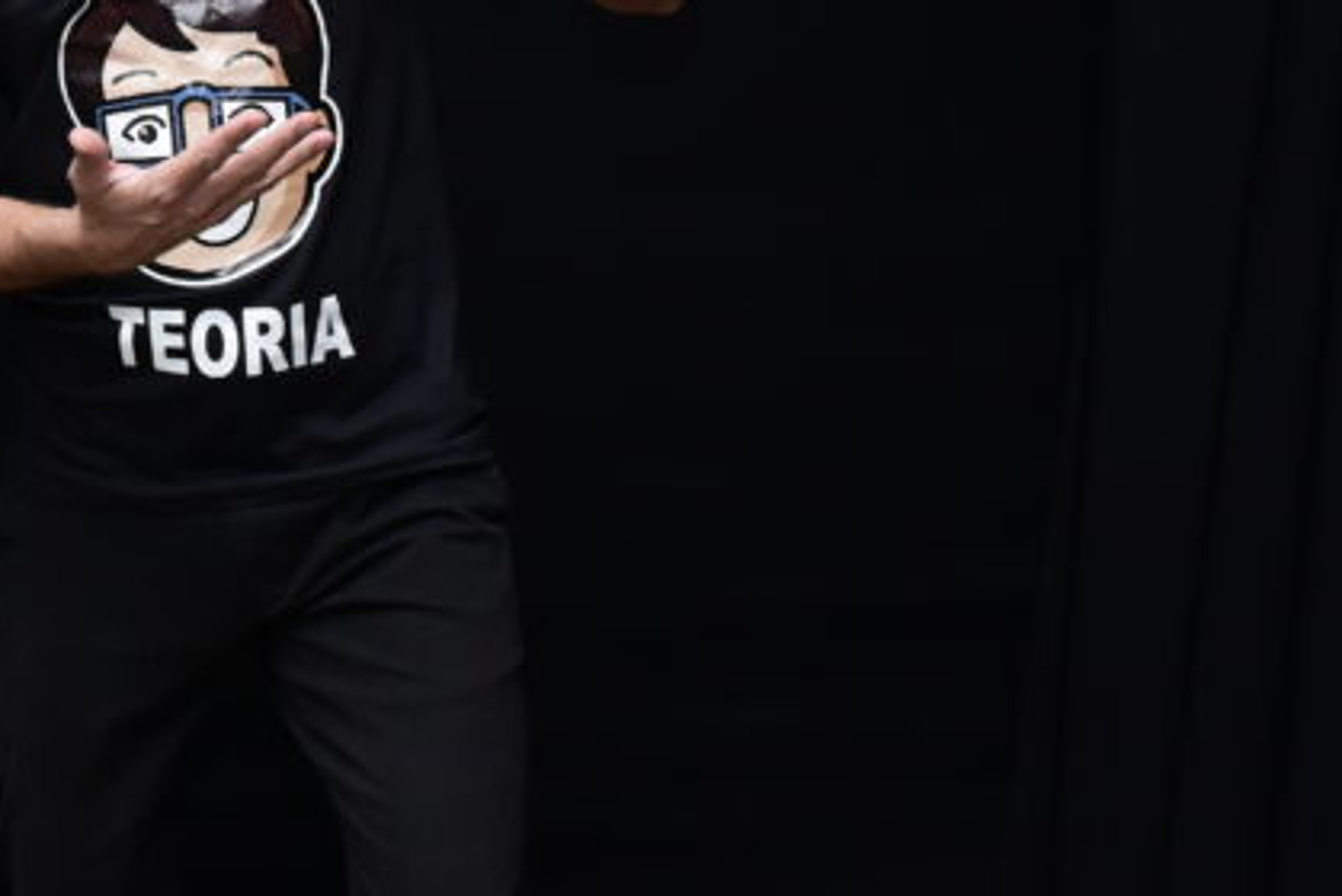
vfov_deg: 15.6
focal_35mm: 84
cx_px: -173
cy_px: -187
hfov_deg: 22.6
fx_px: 3142
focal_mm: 23
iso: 800
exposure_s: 1/125
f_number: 5.6
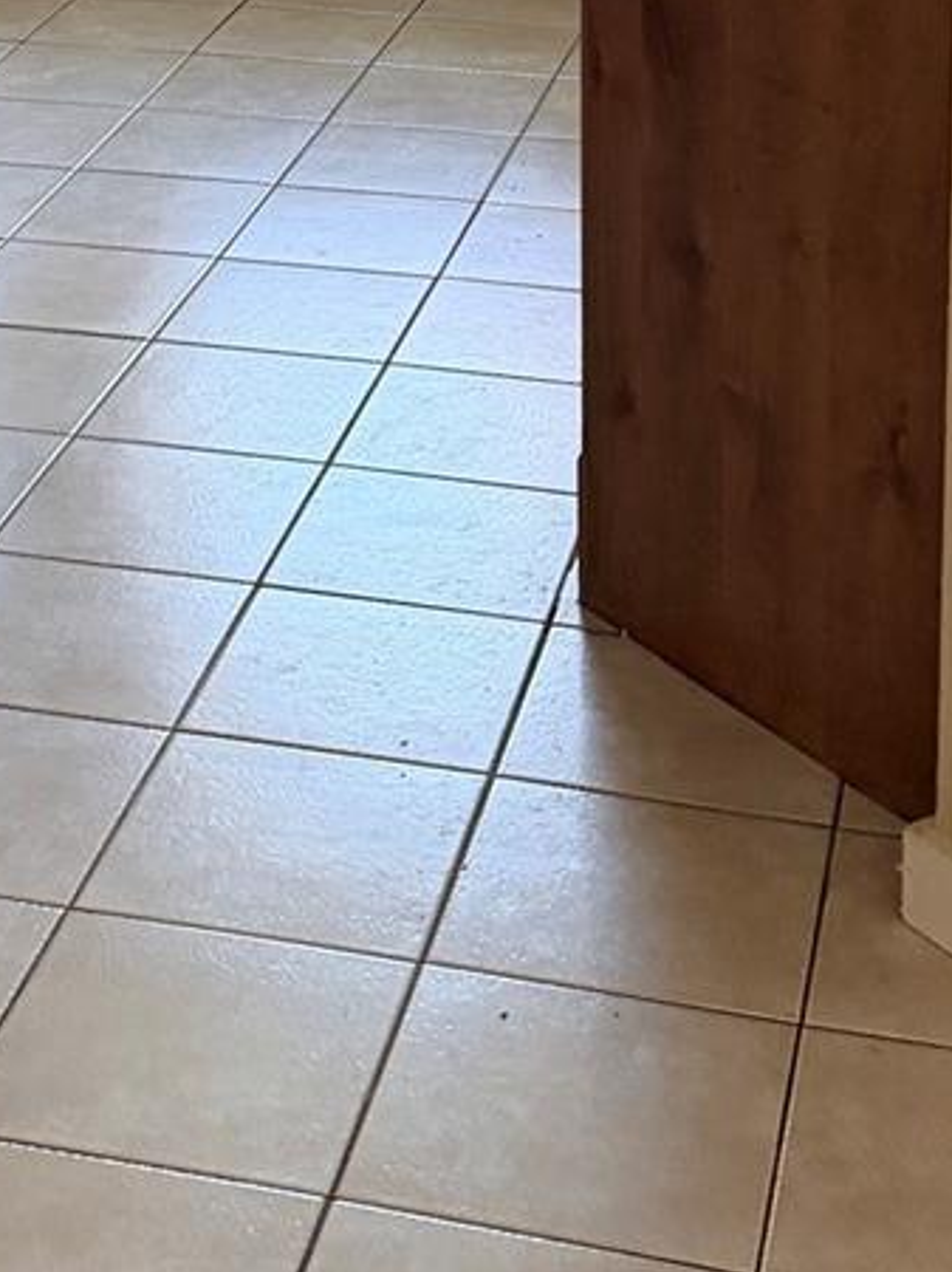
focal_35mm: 82
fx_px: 3010
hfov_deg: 17.8
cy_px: -215
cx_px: 144
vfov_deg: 22.2
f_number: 1.78
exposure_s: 1/60
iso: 400
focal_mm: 6.76
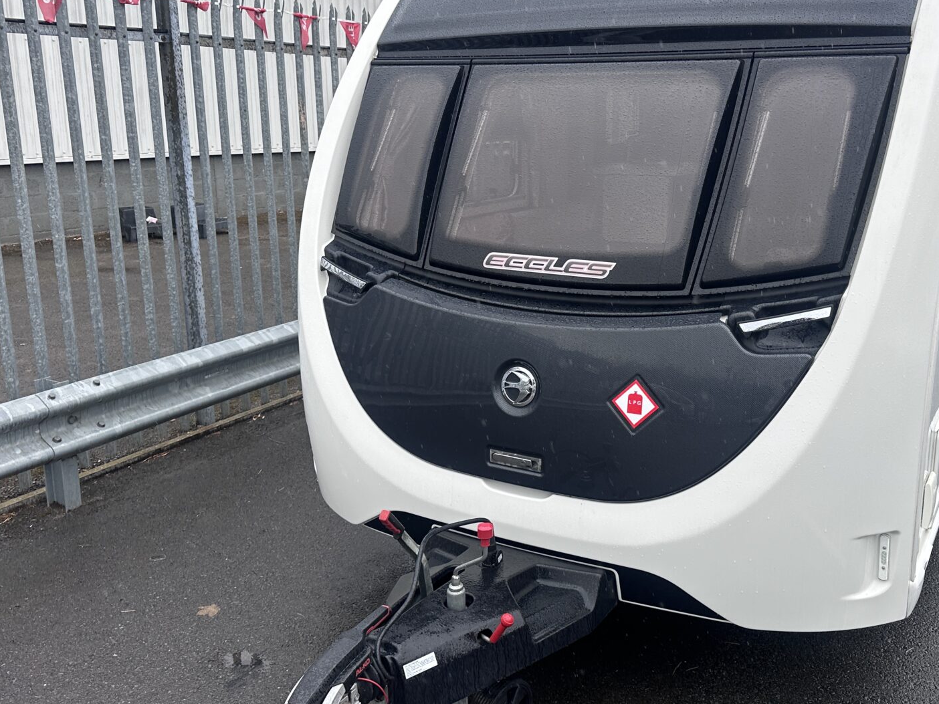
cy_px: 335
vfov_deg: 40.7
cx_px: 554
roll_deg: -1.5
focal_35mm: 35
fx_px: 949
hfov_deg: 52.3
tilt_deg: -7.8
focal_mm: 6.86
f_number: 1.78
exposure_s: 1/667
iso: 80
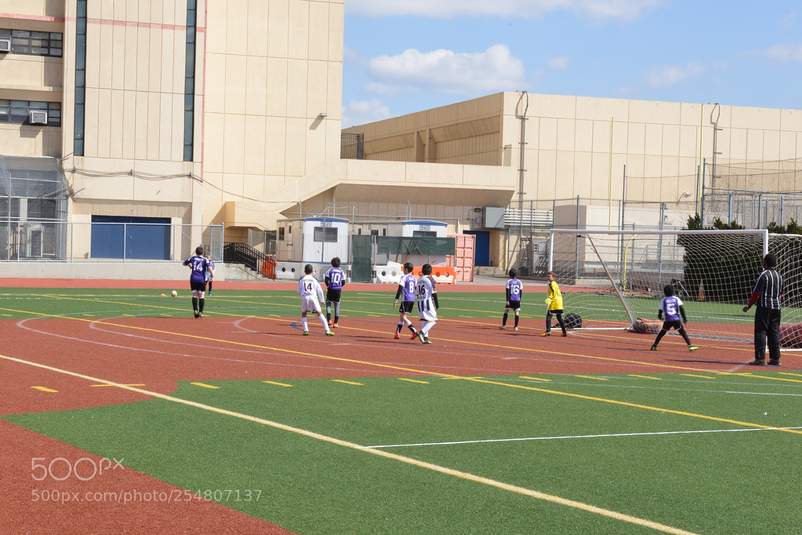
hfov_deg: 28.8
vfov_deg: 19.5
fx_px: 1559
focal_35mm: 70
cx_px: 401
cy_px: 268
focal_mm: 70
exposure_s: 1/80
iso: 250
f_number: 22
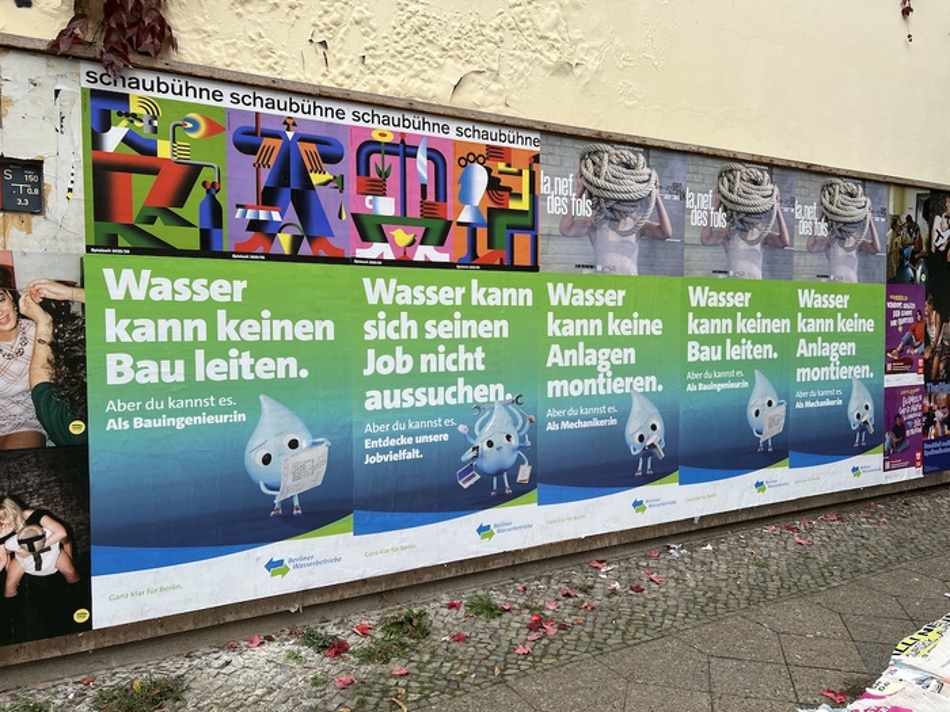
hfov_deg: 67.3
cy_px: 356
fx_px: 714
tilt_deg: -2.0
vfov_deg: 53.1
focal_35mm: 26
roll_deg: +0.3
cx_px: 475
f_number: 1.5
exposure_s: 1/536
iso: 50
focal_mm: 5.7
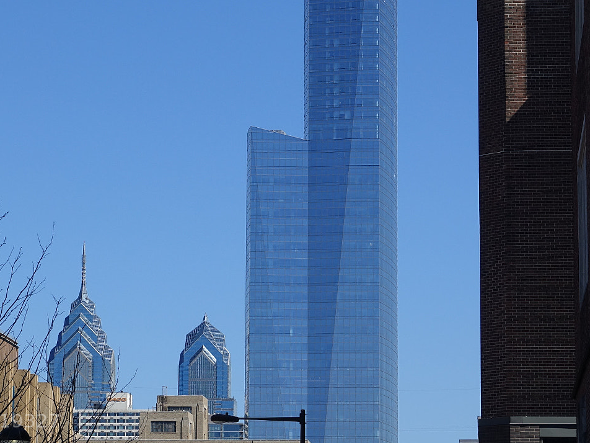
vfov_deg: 10.1
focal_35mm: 147
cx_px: 231
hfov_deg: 13.4
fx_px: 2505
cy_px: 139
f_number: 4.5
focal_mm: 33.51
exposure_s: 1/1000
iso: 100
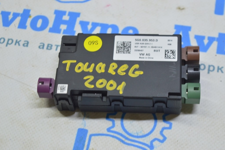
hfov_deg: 24.6
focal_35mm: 82
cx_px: 112
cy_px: 75
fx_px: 515
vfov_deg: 16.5
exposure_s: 1/20
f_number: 5.6
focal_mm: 55
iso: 400
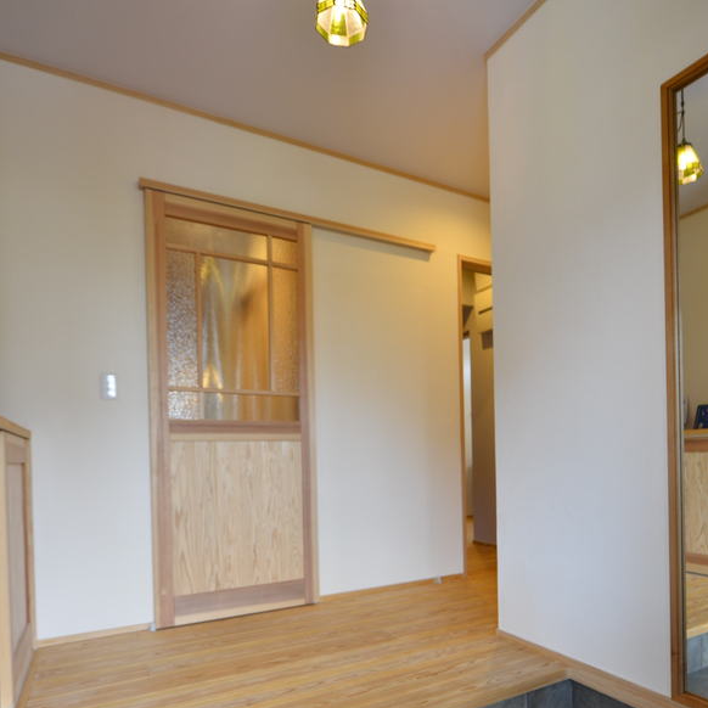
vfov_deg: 65.8
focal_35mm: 23
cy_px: 460
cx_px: 437
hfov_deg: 66.4
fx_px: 532
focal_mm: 14
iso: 400
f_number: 3.5
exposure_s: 1/80
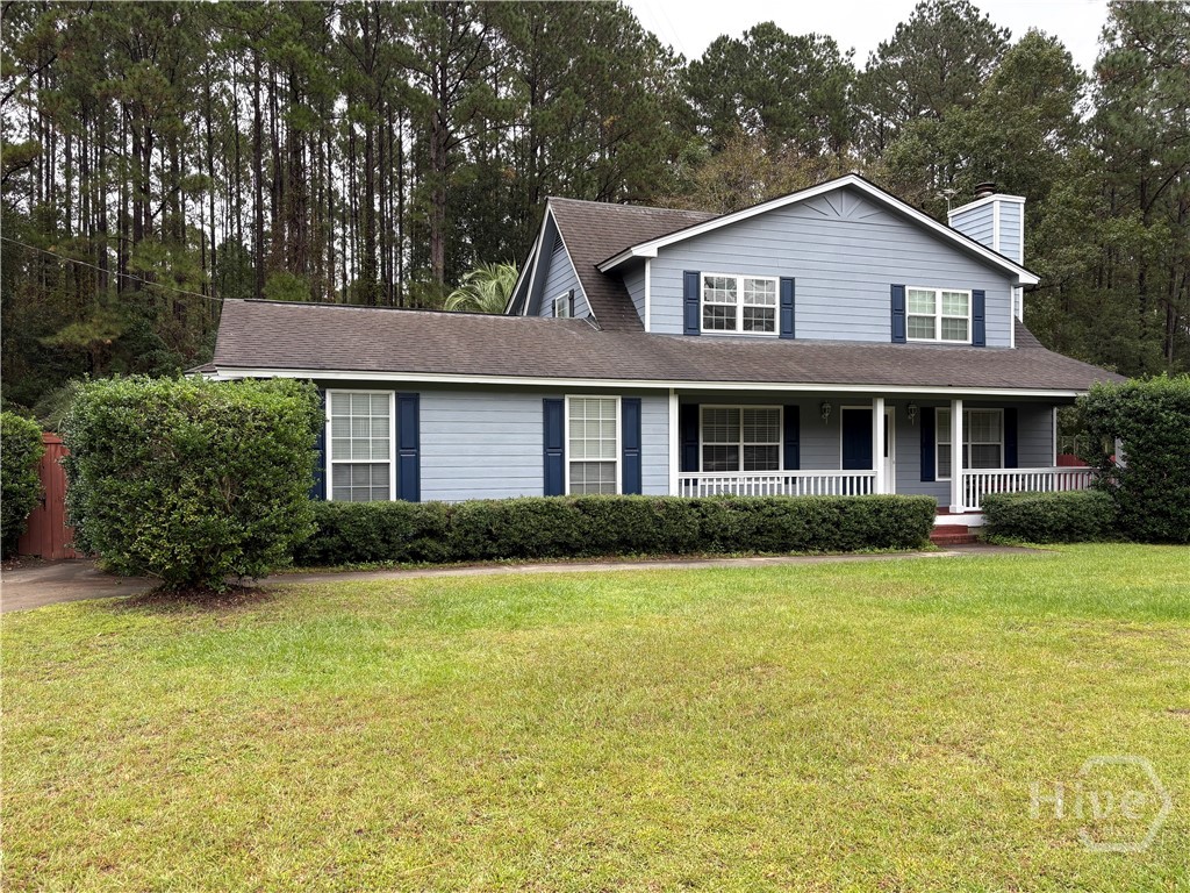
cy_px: 446
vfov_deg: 53.1
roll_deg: +0.6
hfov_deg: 67.3
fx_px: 894
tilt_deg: +0.1
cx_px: 595
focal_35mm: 26
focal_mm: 5.96
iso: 40
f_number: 1.6
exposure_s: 1/122
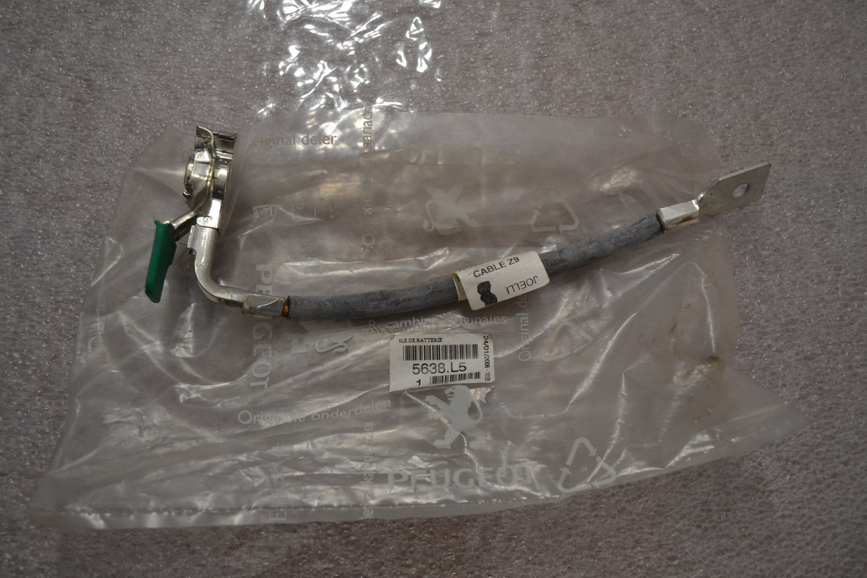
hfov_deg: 57.2
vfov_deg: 40.0
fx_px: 795
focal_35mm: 33
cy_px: 289
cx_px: 434
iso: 1100
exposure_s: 1/60
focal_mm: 22
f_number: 3.8
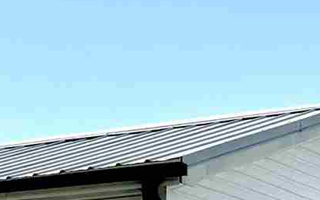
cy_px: 430
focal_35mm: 190
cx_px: -413
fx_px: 1657
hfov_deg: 9.9
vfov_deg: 6.6
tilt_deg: +0.8
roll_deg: -0.2
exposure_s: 1/7937
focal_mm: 6.76
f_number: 1.78
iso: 80
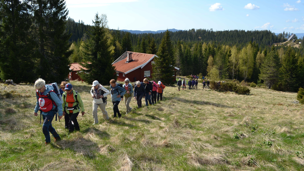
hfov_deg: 61.0
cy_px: 70
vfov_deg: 36.6
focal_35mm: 32
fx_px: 258
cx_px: 154
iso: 100
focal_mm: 20
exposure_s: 1/200
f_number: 9
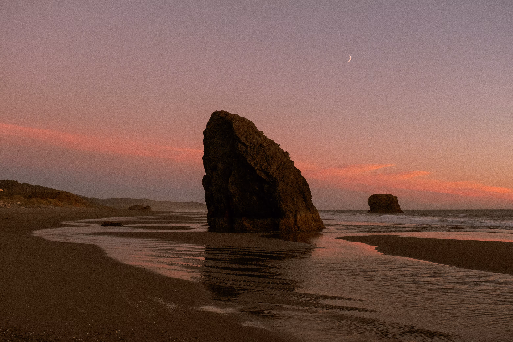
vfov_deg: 34.2
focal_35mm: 39
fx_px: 556
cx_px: 256
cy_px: 171
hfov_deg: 49.6
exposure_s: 1/60
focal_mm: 25.7
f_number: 4
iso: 800
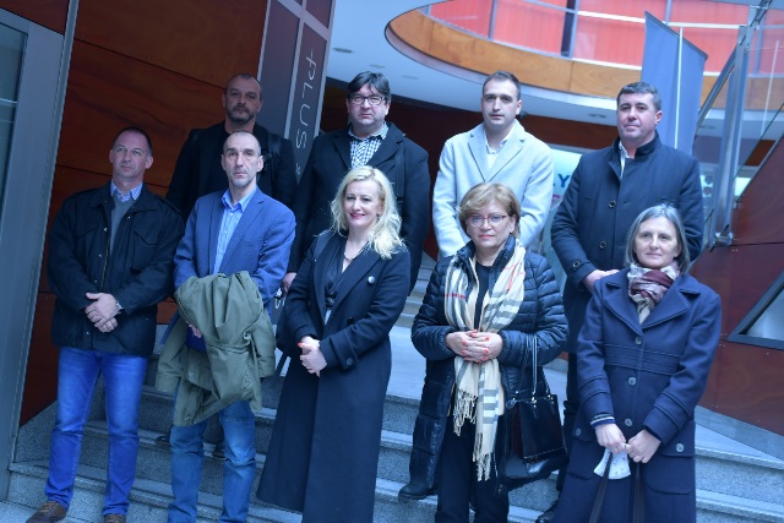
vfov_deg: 25.8
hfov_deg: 37.8
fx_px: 1144
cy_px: 262
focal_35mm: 52
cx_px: 392
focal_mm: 35
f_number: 5.6
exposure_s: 1/30
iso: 250
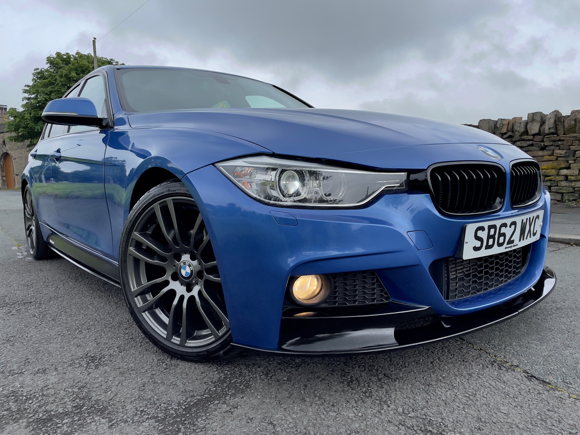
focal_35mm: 26
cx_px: 290
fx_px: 436
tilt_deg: -3.7
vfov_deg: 53.1
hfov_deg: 67.3
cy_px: 218
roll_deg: +4.0
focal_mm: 4.2
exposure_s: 1/2212
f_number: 1.6
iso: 32
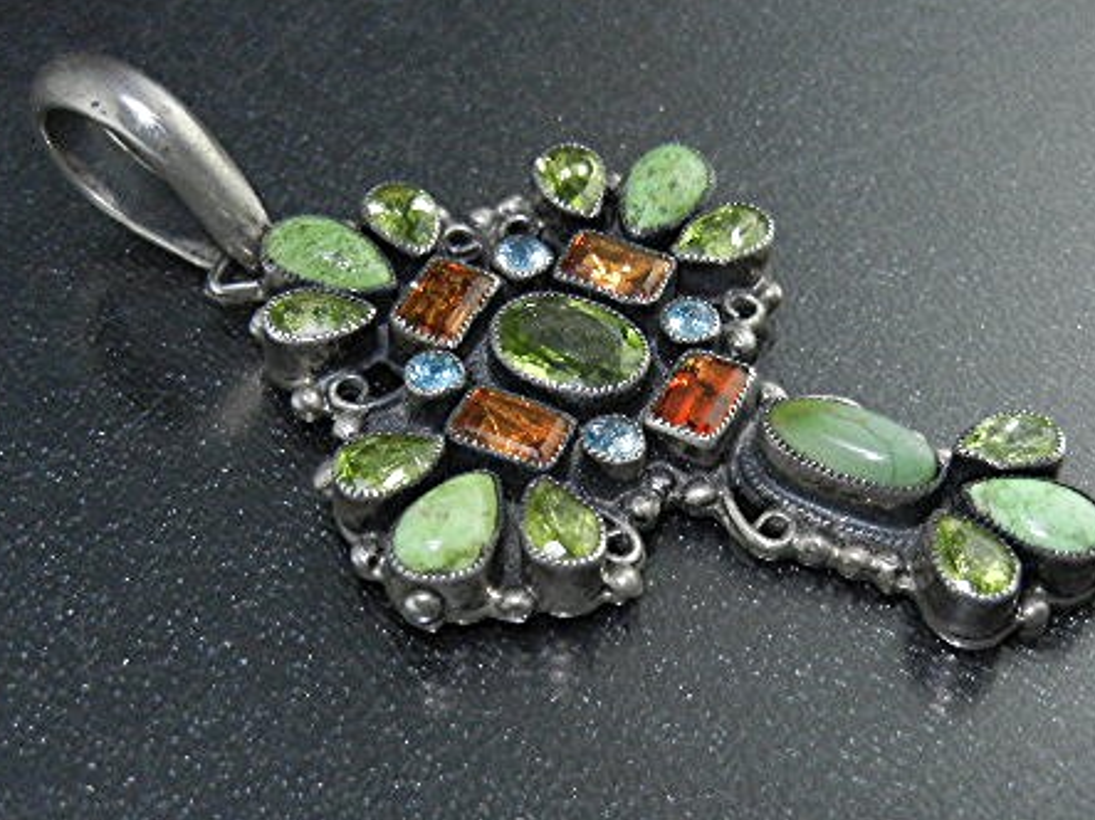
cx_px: 601
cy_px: 467
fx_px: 2056
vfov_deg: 22.6
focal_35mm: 65
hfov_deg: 29.8
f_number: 7.6
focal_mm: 8.1
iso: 800
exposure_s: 1/30
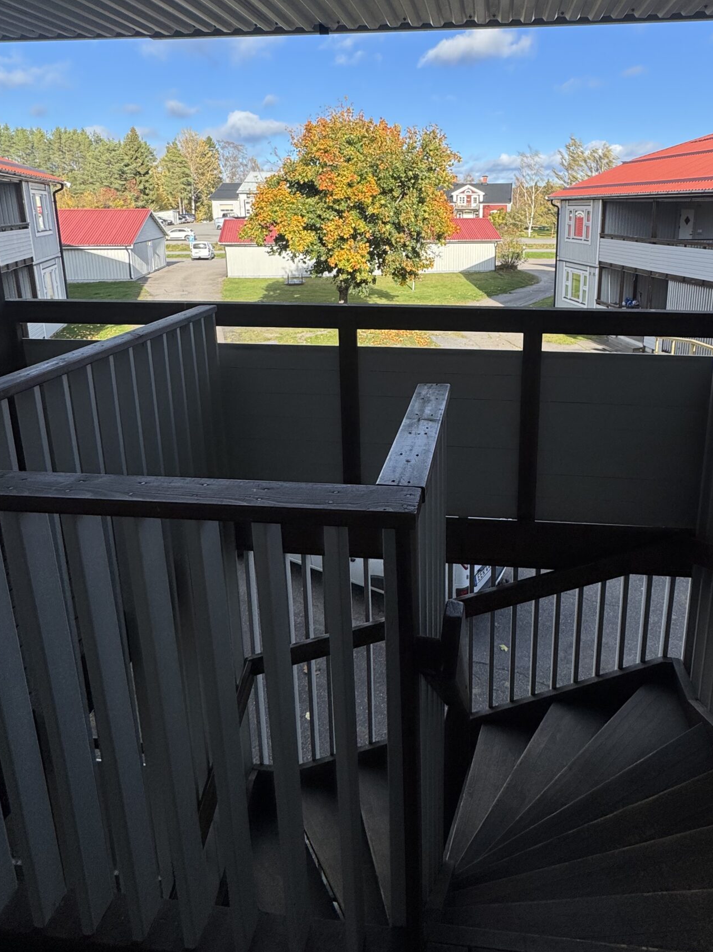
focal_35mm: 21
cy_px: 329
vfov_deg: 76.8
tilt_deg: -12.4
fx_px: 577
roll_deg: -0.5
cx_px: 431
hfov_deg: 62.8
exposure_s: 1/1020
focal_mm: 2.22
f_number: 2.2
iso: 50
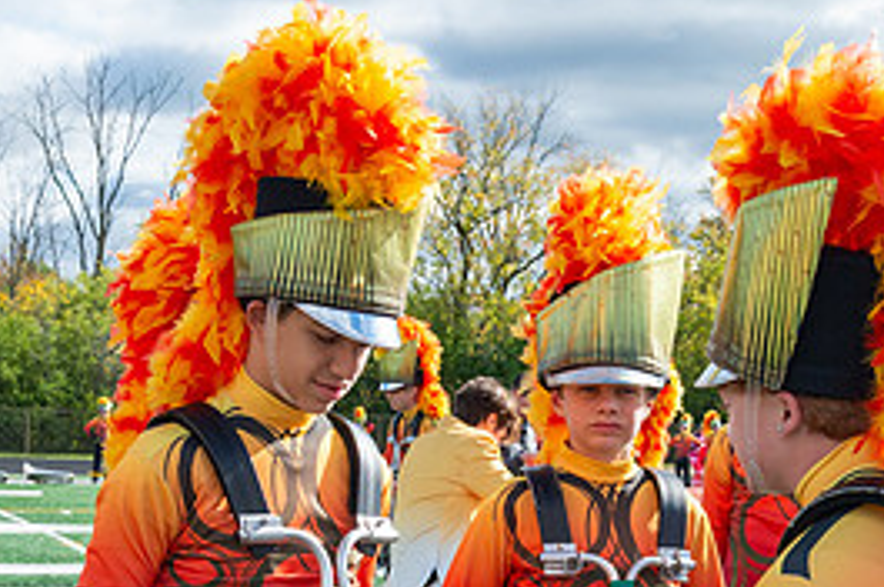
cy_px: 717
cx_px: 625
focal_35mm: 91
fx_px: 2232
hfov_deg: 22.3
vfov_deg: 14.5
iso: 1600
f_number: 10
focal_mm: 35
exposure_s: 1/2000
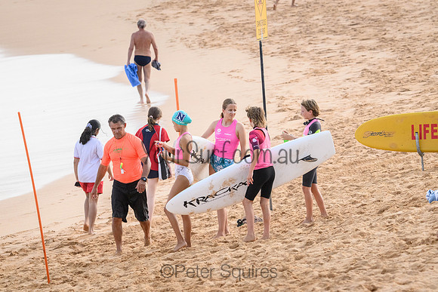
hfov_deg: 5.9
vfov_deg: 3.9
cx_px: 219
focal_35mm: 350
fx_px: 4259
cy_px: 146
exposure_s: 1/2000
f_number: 11
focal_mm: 350
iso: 3600
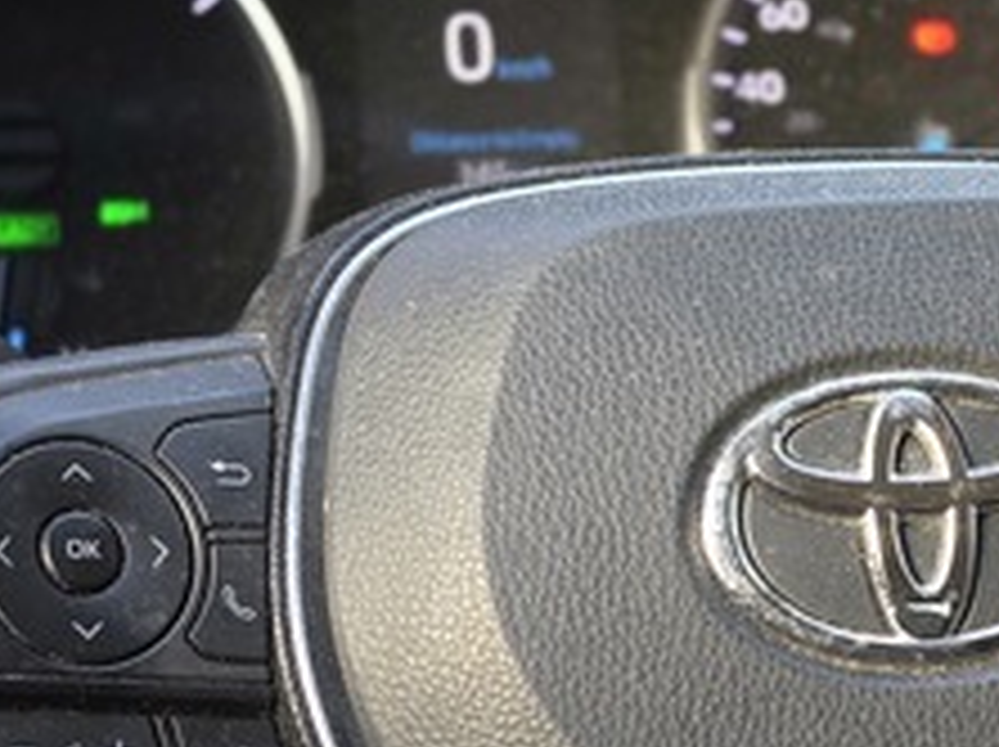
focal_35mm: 218
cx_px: 855
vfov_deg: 6.8
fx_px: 6285
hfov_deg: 9.1
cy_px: 538
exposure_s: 1/120
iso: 320
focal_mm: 18.6
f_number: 2.9
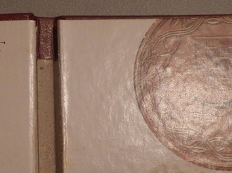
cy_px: 155
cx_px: 38
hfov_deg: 23.1
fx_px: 556
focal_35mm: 83
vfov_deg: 17.5
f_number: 4
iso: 160
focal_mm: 7.7
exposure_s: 1/13
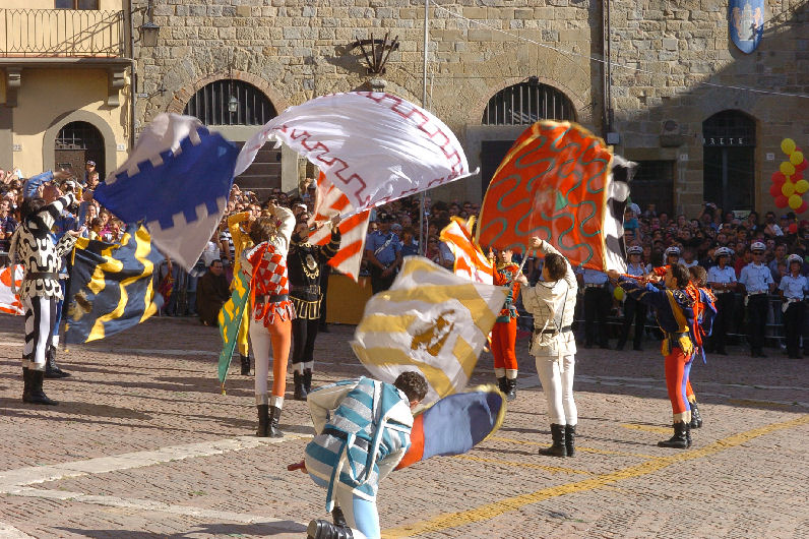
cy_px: 270
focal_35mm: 105
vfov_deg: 13.0
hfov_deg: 19.5
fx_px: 2358
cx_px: 404
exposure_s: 1/250
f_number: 13
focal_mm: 70
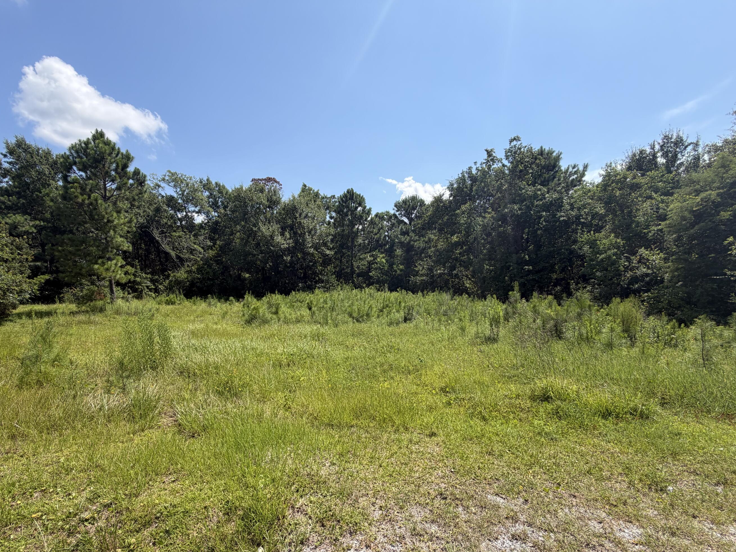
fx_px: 340
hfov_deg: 94.3
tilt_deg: -4.8
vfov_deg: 77.7
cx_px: 340
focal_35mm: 16
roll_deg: +0.4
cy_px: 313
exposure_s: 1/779
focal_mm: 2.22
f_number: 2.2
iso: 20
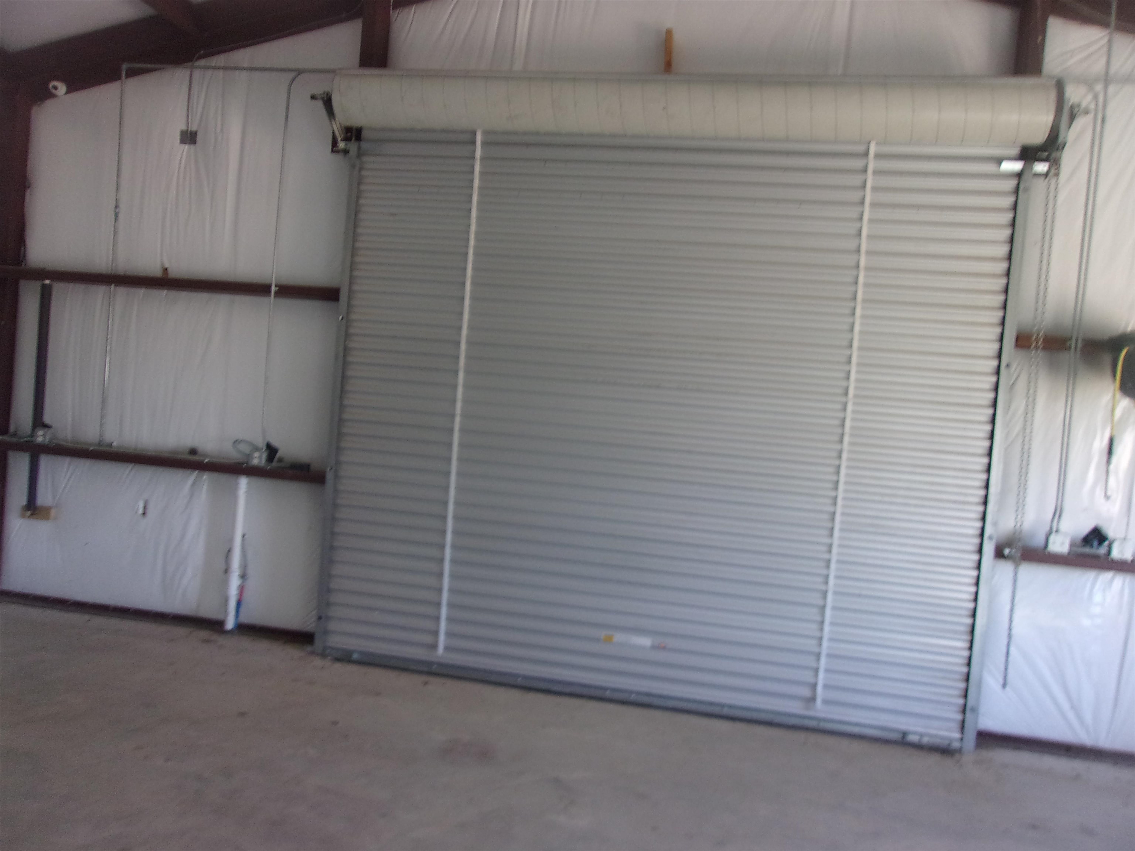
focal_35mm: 27
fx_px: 885
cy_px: 426
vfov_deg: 51.4
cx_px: 568
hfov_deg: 65.3
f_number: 3
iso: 186
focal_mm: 4.9
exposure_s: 1/34
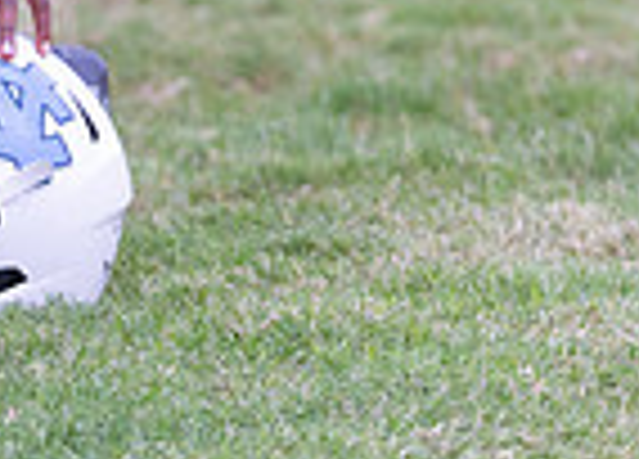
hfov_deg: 4.9
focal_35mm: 412
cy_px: -482
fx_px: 7491
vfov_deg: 3.5
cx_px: -116
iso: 640
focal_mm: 86
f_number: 2.8
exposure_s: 1/320
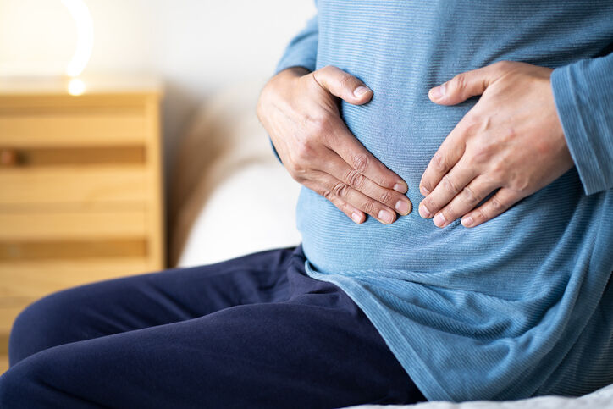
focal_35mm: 85
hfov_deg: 23.9
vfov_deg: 16.1
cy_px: 204
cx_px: 306
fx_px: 1448
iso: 200
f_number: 2.8
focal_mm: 85
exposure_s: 1/80
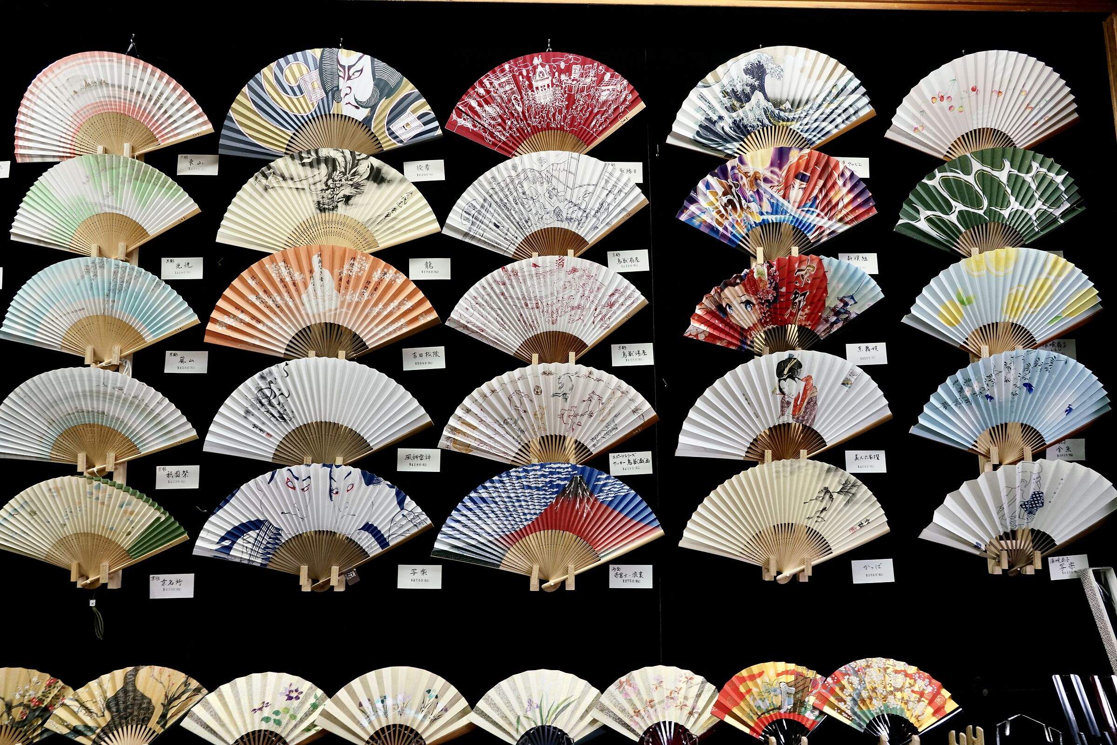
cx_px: 558
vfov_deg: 53.2
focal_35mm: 24
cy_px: 372
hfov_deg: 73.7
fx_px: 745
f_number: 8
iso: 2000
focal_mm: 24
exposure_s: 1/40
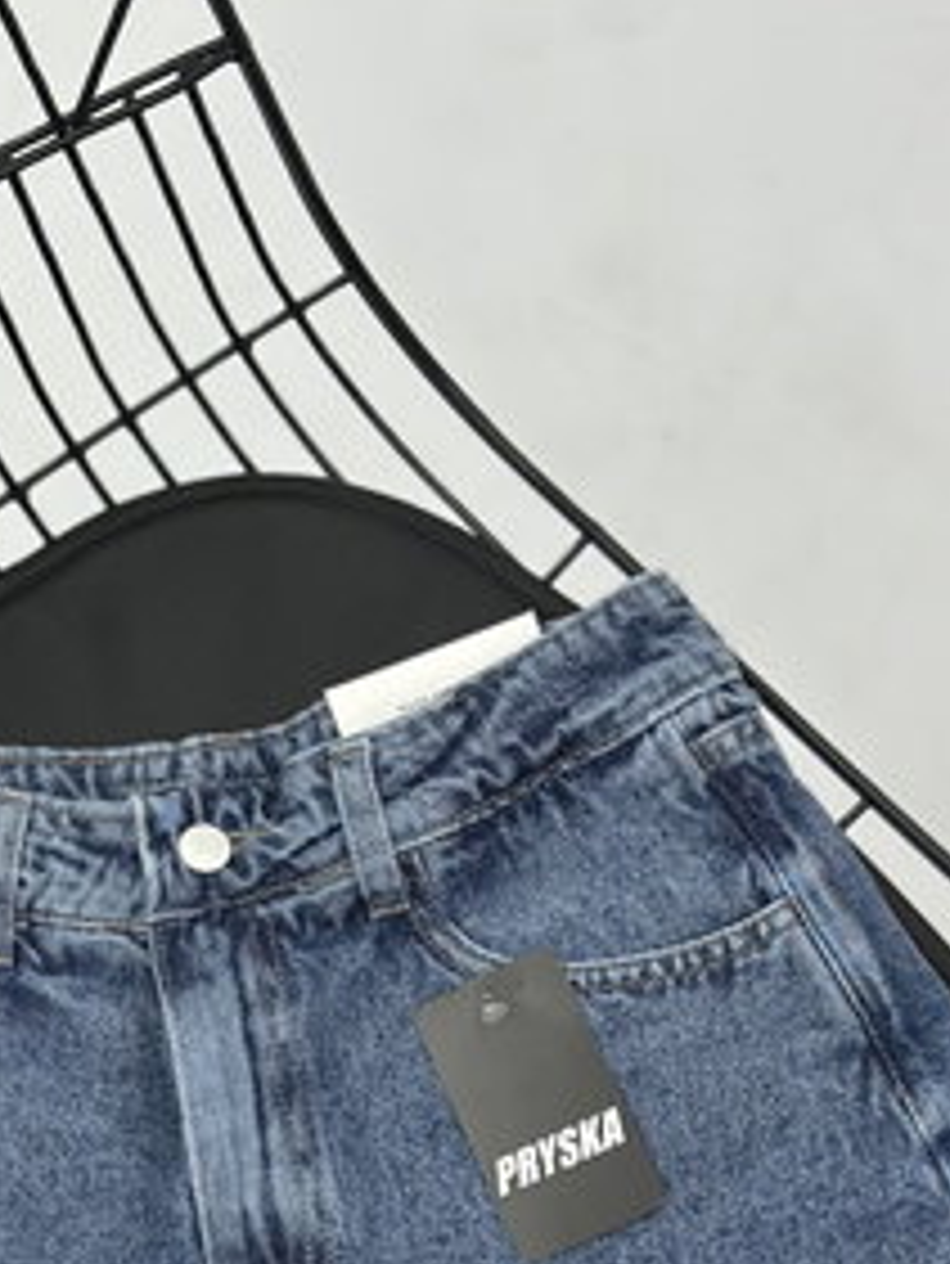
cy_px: 1136
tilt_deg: -73.6
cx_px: 230
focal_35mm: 91
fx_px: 3327
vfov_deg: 21.1
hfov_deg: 16.2
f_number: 1.78
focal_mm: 6.86
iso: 160
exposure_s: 1/100
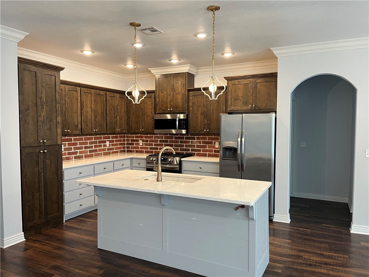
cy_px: 138
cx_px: 184
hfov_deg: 67.3
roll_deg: +0.6
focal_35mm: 26
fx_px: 277
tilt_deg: -3.5
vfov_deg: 53.1
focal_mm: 5.1
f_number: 1.6
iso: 125
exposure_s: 1/60
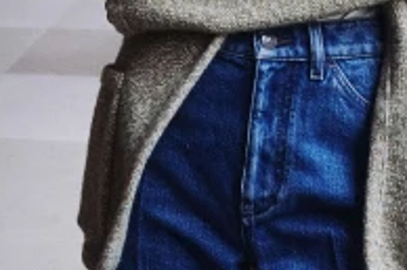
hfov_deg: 19.9
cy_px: -147
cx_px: 177
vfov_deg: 12.6
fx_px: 1161
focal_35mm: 103
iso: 1000
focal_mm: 29.5
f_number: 7.1
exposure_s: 1/160
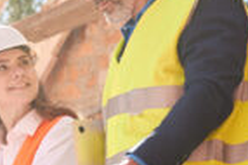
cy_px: 266
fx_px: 1112
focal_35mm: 162
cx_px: -75
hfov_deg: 12.3
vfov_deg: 8.3
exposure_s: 1/320
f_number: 3.2
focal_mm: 30.1
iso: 100
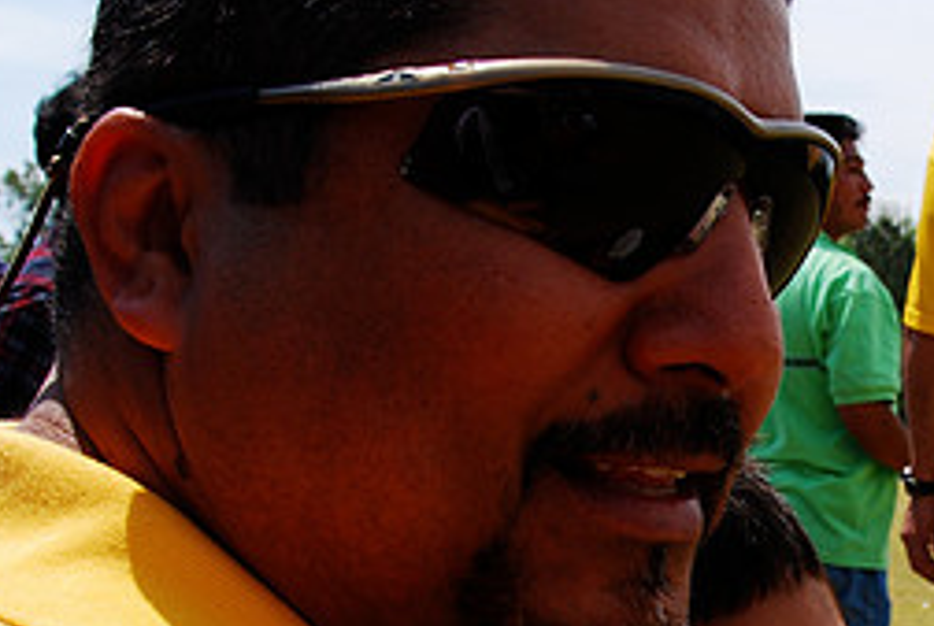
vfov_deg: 19.3
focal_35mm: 69
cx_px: 782
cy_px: 615
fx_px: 1793
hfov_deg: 28.4
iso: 100
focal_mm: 20
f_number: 8
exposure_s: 1/250
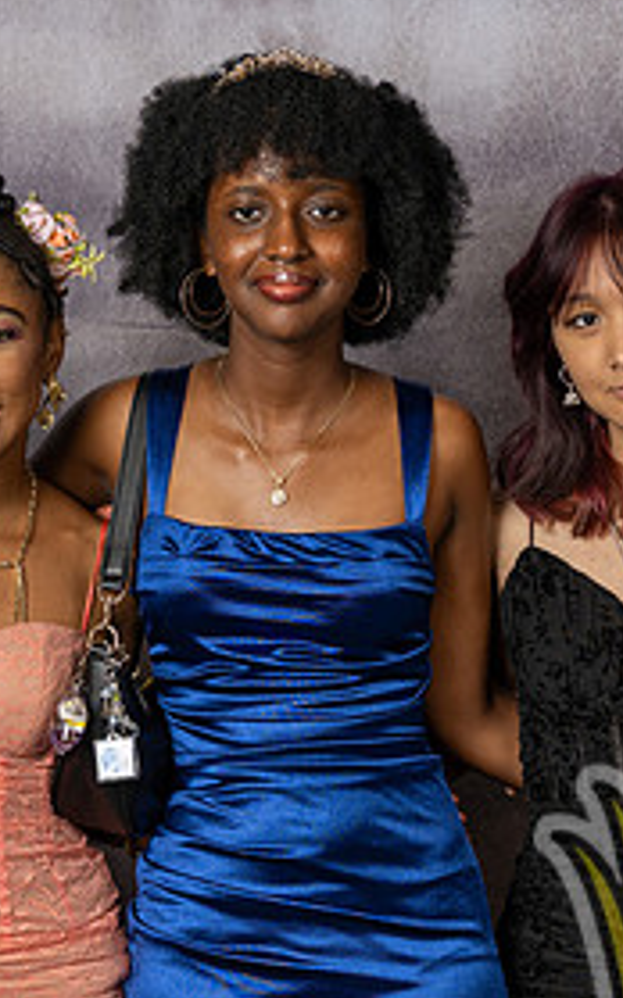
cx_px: 307
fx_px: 3292
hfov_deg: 10.8
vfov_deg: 17.2
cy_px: 664
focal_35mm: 121
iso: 50
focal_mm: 45
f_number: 4.5
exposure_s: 1/400
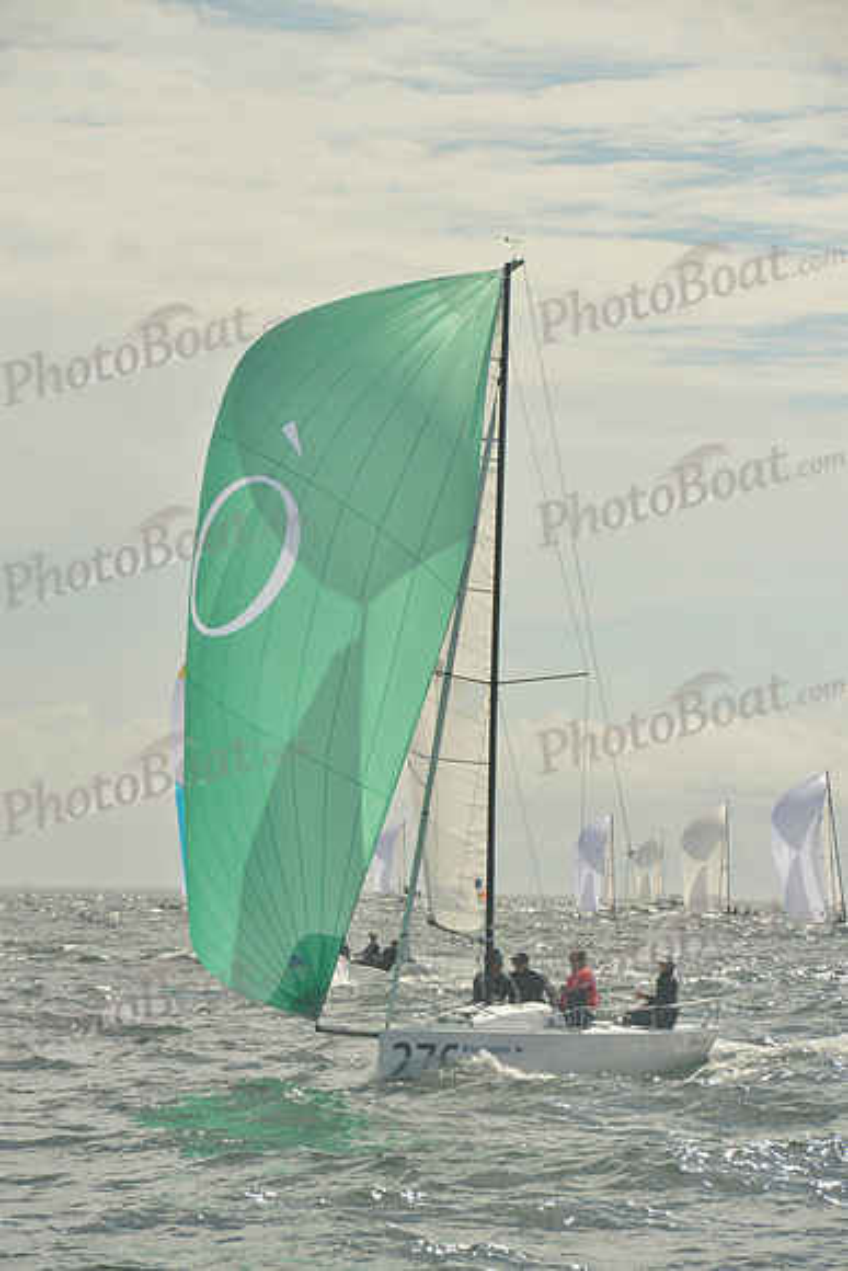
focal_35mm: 200
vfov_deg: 10.3
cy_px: 636
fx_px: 7062
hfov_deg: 6.9
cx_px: 424
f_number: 14
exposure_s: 1/1250
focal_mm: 200
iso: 400
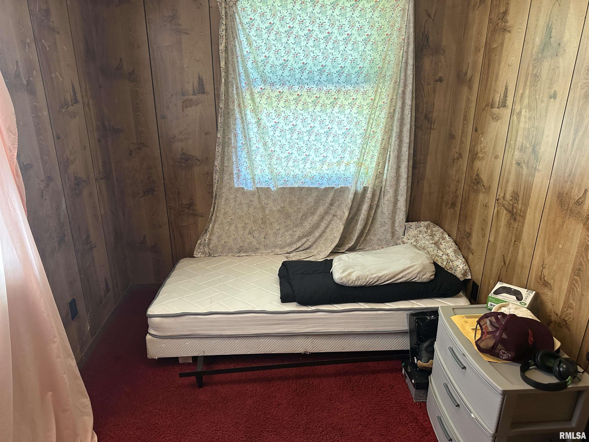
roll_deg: -0.9
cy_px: 221
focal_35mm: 24
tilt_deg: -21.0
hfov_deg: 71.6
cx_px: 294
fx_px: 408
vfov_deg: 56.8
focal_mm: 6.86
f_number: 1.78
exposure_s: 1/60
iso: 320
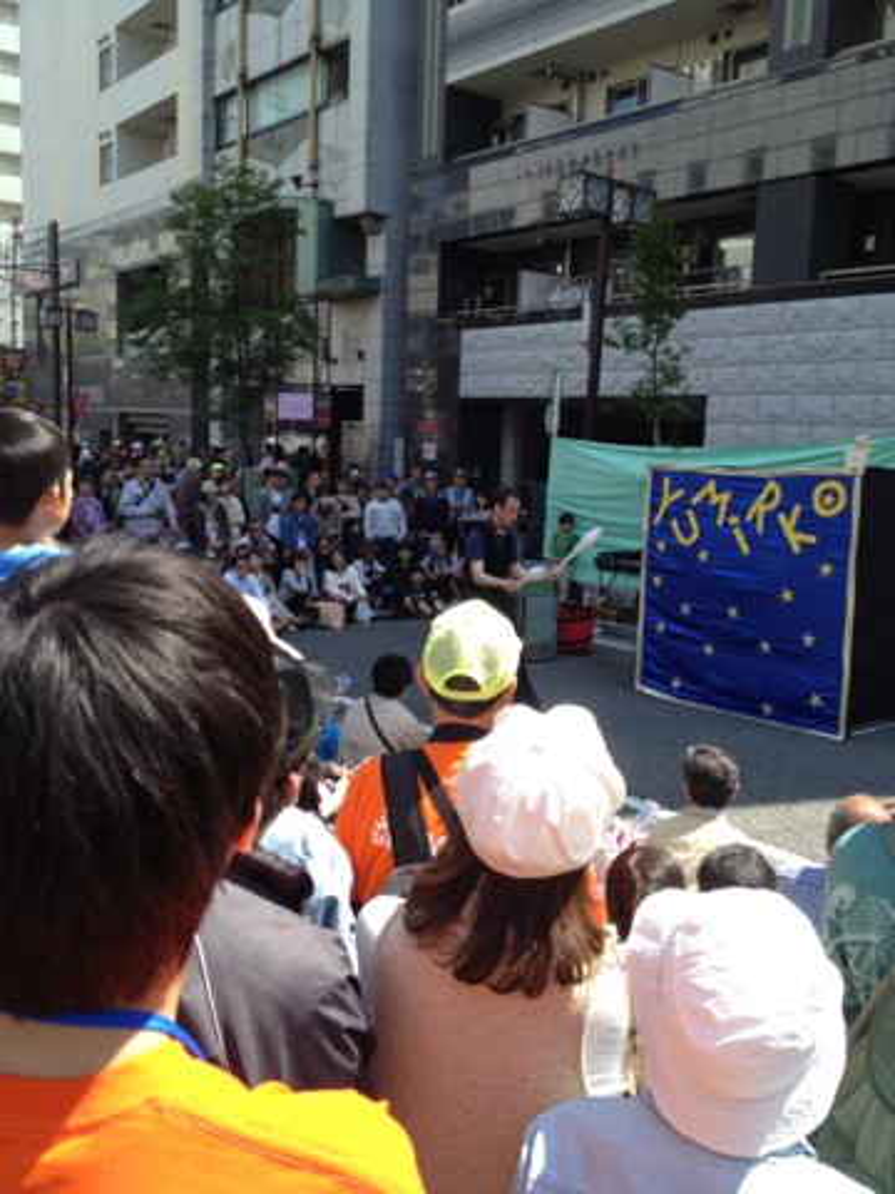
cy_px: 597
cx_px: 448
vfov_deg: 52.6
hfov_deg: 40.7
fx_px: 1207
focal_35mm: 35
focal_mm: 4.28
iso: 50
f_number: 2.4
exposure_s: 1/557
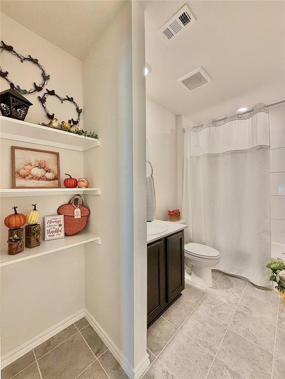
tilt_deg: +0.5
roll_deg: +0.3
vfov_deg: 102.1
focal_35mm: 14
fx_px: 154
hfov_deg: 85.7
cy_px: 190
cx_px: 142
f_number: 2.2
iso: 160
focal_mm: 2.22
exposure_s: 1/60
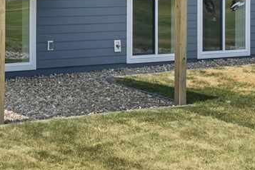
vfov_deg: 12.1
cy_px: -37
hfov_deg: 18.2
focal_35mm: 111
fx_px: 786
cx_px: 34
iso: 800
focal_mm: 31
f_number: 8
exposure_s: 1/200
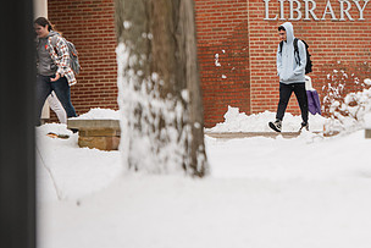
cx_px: 322
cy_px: 24
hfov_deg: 7.2
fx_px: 2949
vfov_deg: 4.8
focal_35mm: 286
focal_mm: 150
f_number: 3.5
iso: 160
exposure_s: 1/400
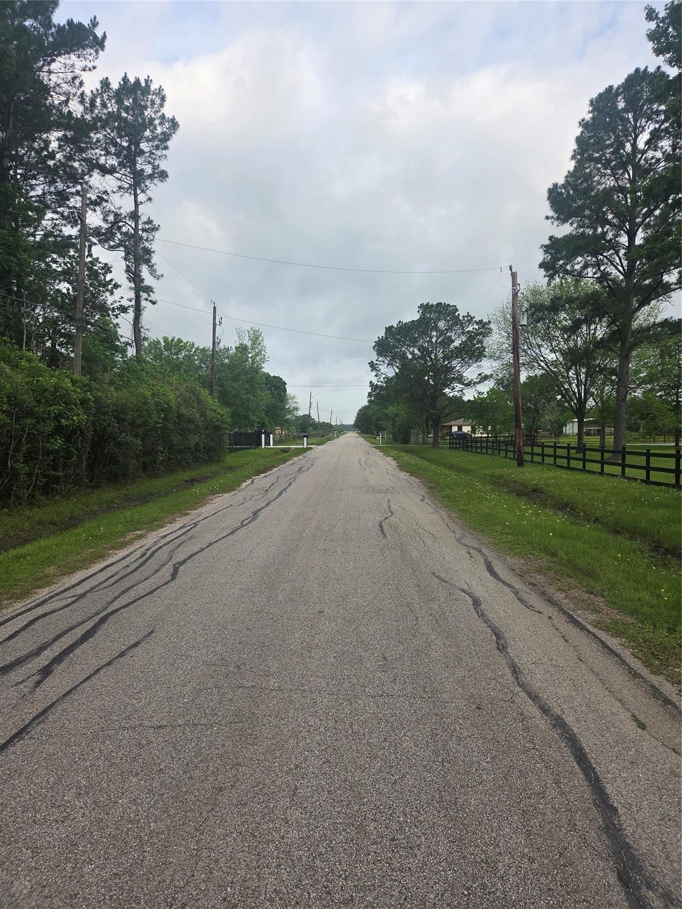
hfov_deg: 58.9
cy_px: 454
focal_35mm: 23
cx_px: 341
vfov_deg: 73.9
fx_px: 604
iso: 80
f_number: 1.8
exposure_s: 1/1819
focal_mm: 5.4
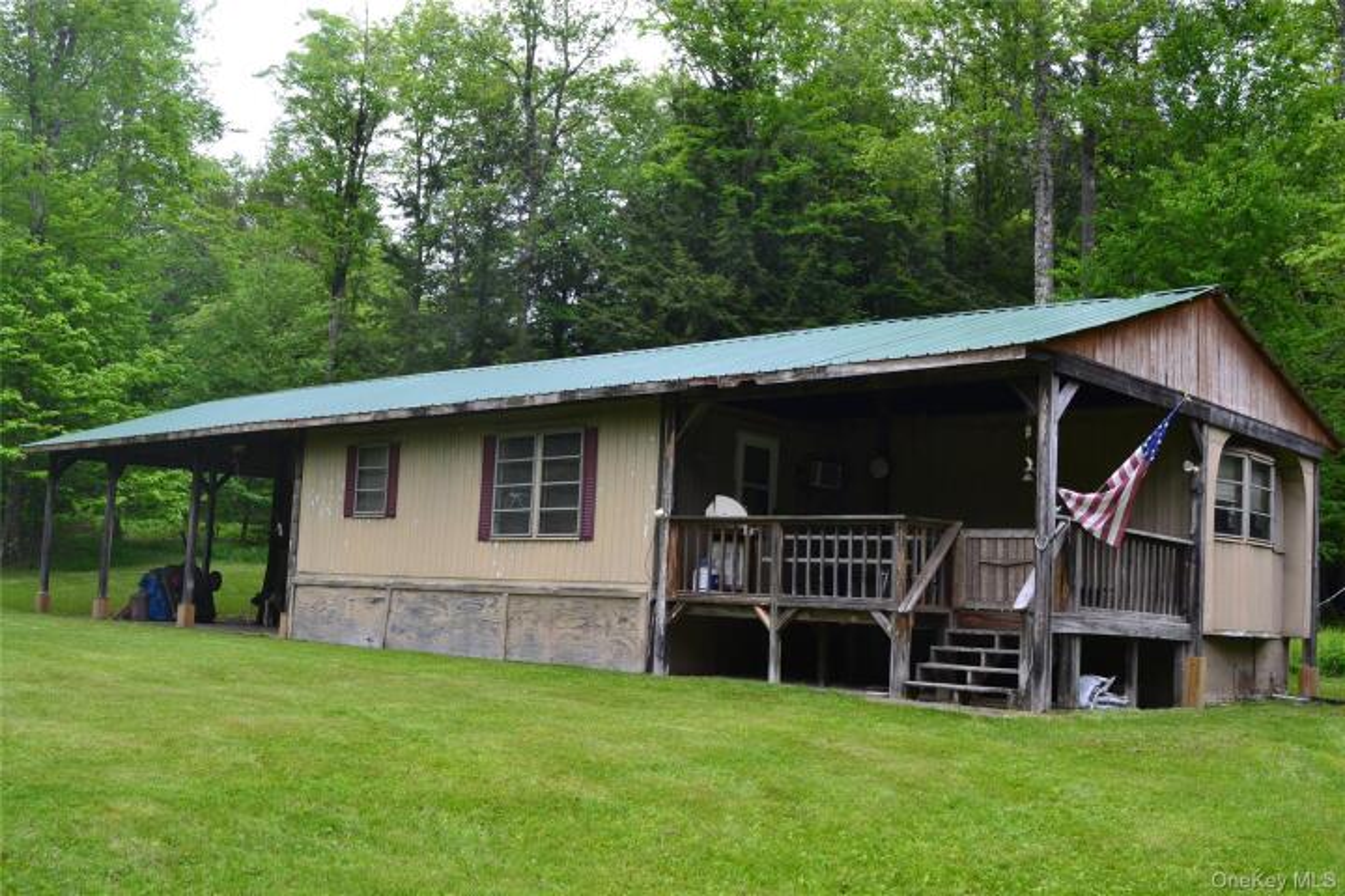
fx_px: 1345
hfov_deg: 53.1
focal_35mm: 36
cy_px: 448
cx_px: 672
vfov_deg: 36.9
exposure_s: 1/100
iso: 400
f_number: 9
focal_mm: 24
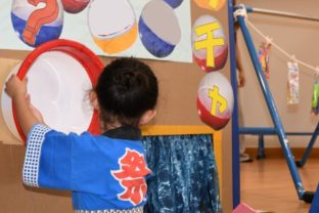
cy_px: 65
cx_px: 181
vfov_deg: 14.2
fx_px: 851
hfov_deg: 21.2
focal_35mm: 96
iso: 720
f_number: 4
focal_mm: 30
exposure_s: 1/250
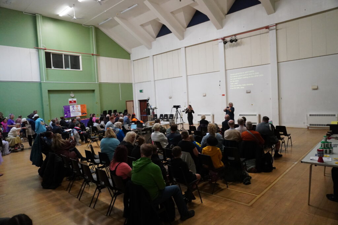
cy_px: 112
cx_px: 169
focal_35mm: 24
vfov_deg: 53.1
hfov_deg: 73.7
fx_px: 225
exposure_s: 1/160
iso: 2500
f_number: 3.5
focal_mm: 16
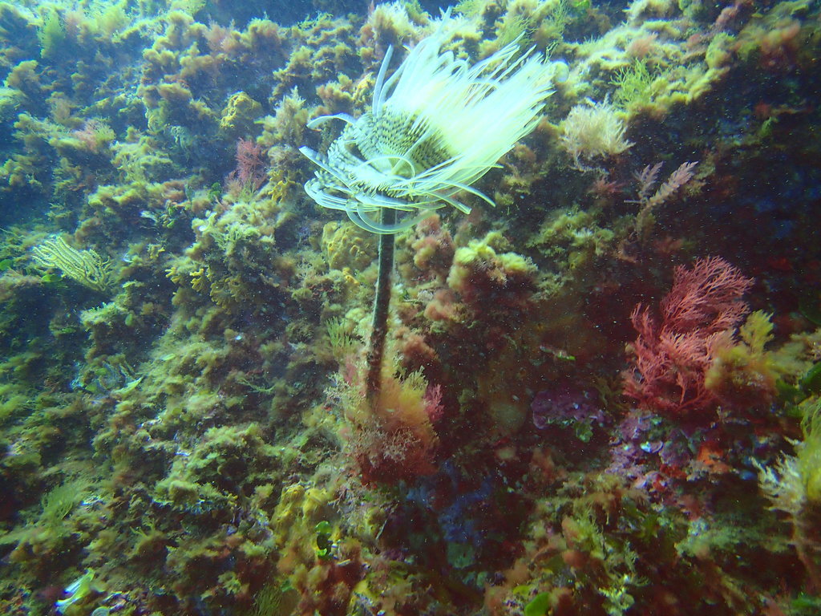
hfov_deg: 69.4
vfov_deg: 54.9
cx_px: 410
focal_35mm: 25
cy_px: 308
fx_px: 593
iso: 200
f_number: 2
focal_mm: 4.5
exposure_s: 1/40
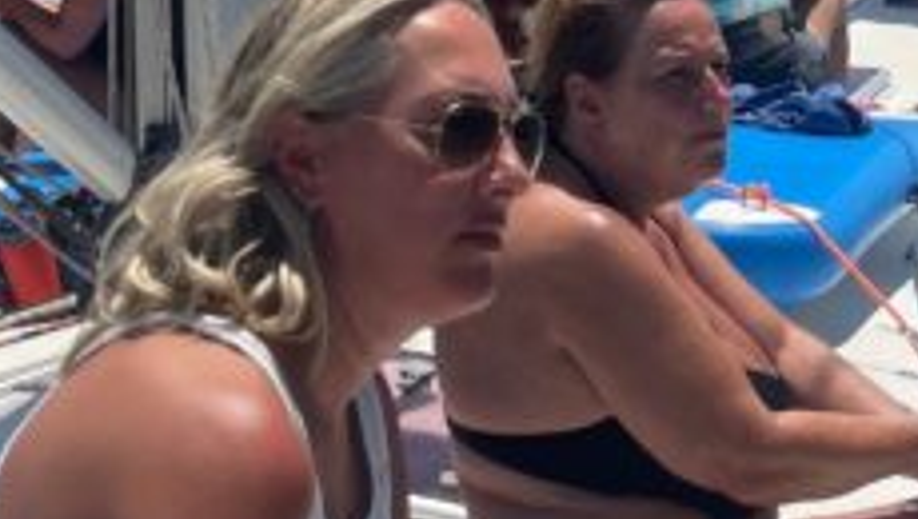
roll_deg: +0.2
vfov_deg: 9.7
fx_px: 2949
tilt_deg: -2.8
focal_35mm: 121
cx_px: -20
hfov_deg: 17.3
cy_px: -291
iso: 32
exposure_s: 1/5917
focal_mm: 5.1
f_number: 1.6
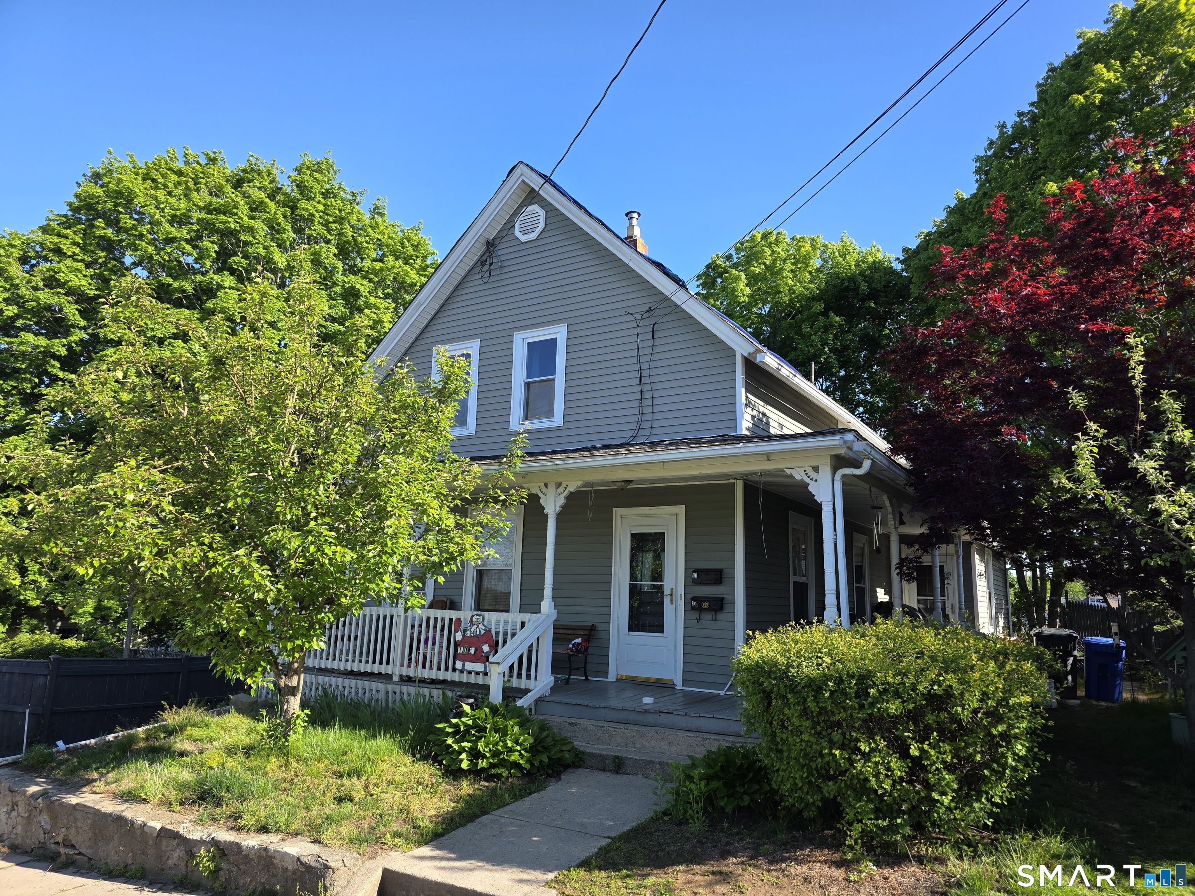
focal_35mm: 23
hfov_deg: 73.9
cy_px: 448
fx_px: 794
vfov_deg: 58.9
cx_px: 598
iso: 80
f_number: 1.7
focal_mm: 6.3
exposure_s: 1/1580
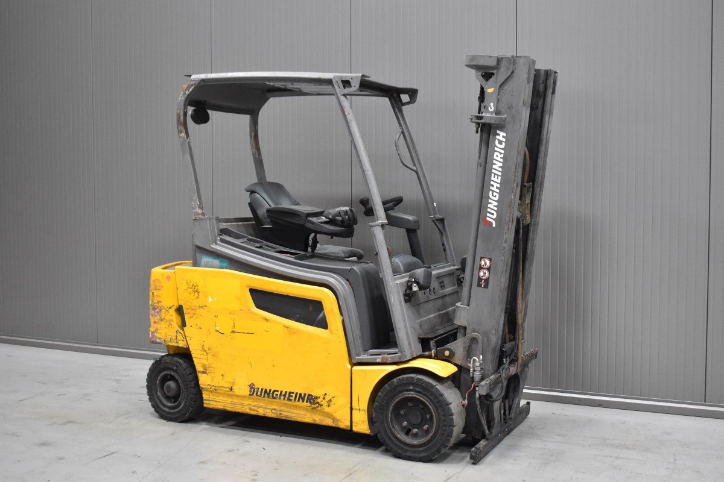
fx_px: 845
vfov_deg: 31.9
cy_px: 241
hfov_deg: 46.4
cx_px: 362
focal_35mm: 42
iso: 1600
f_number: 4.2
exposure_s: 1/50
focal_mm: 28
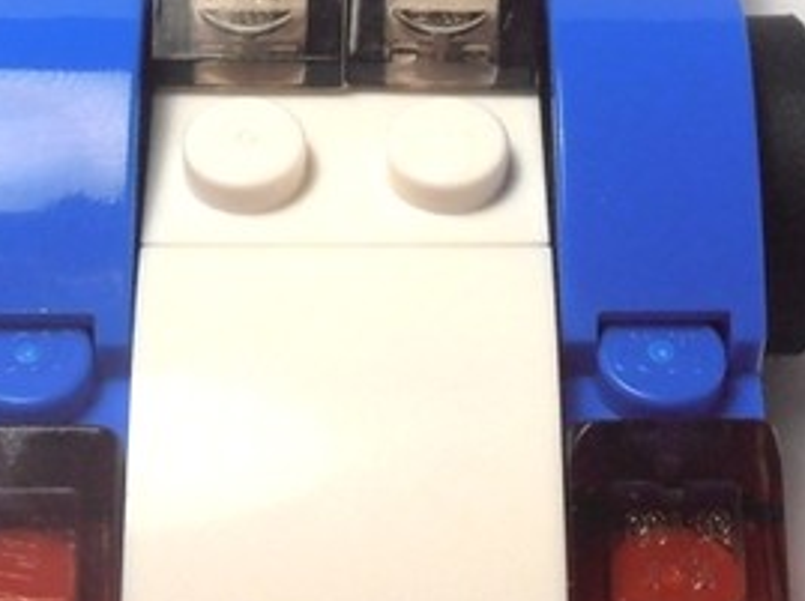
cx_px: 368
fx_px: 2880
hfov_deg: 15.9
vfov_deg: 11.7
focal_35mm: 124
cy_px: -97
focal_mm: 6.61
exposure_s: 1/100
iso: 80
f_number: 3.9
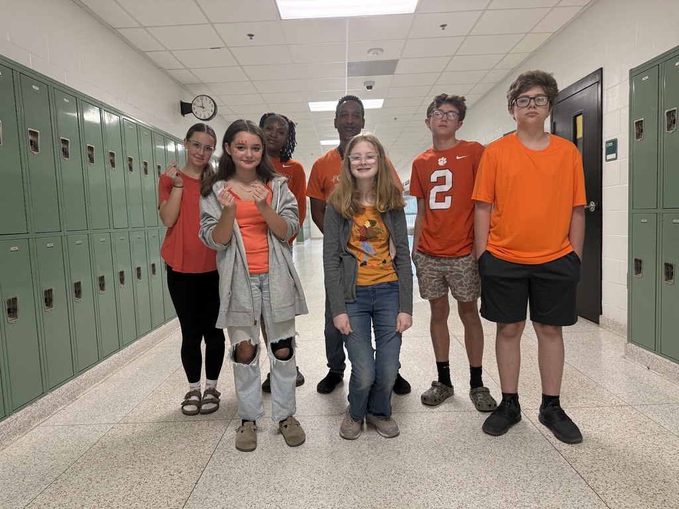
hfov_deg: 71.6
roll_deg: +3.3
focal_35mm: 24
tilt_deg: -4.4
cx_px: 340
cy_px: 254
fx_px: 471
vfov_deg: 56.8
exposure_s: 1/120
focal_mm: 6.76
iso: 320
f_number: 1.78
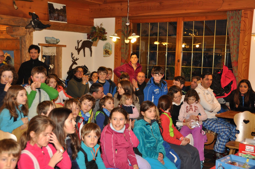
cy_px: 84
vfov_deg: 28.0
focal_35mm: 48
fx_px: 340
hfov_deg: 41.2
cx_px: 128
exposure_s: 1/60
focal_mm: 32
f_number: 4.2
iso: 800
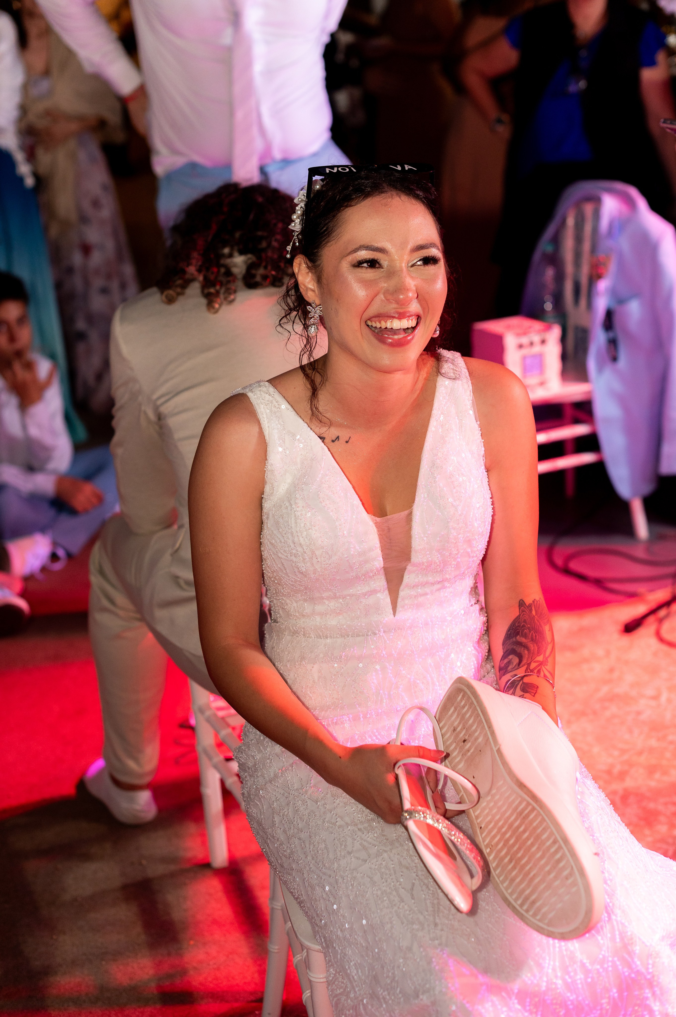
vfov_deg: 39.6
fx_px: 1410
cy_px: 508
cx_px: 338
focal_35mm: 50
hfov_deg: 27.0
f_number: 2.5
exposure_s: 1/200
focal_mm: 50
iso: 1000
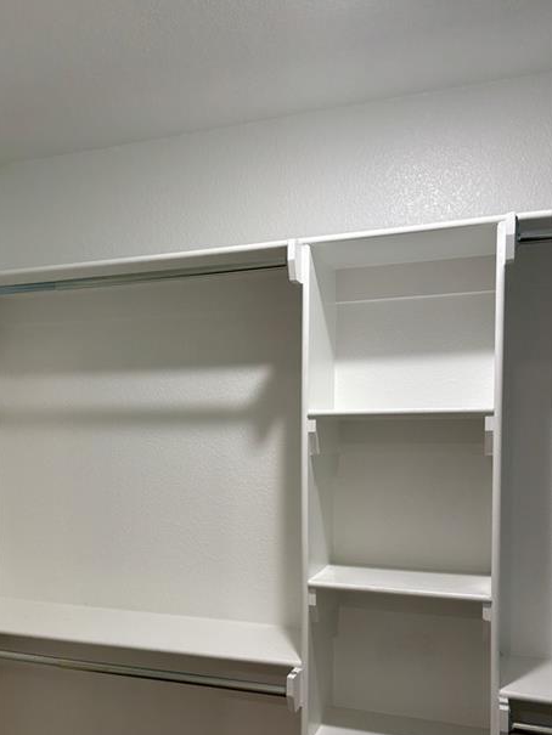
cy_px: 457
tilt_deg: -1.9
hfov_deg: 42.7
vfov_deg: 54.7
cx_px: 209
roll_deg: +0.3
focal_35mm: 33
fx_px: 701
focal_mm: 5.96
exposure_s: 1/120
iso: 125
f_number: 1.6
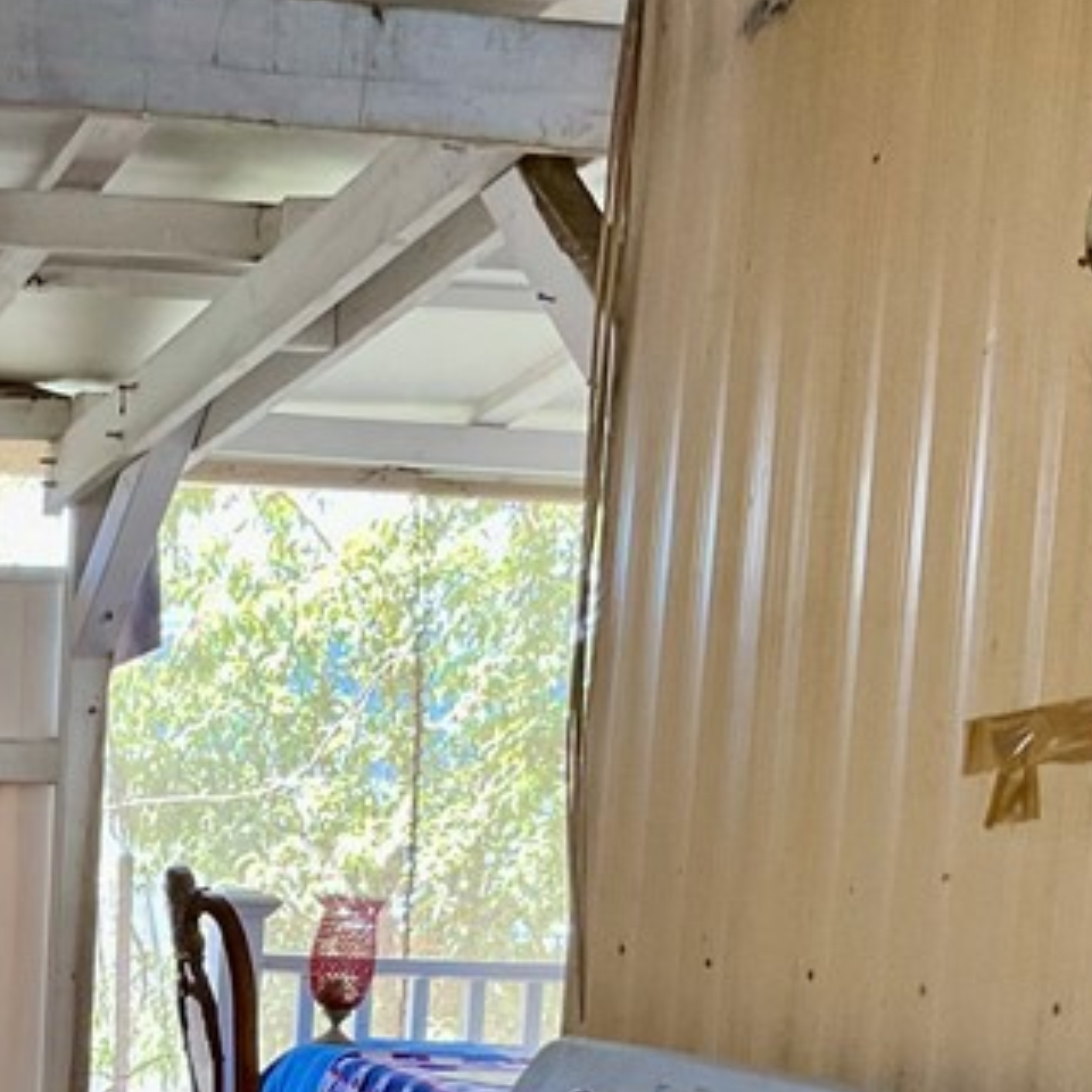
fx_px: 2927
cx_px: -171
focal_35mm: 82
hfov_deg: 20.0
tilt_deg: -10.3
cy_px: 1256
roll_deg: -1.6
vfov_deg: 20.0
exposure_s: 1/60
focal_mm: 3
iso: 125
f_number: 1.8
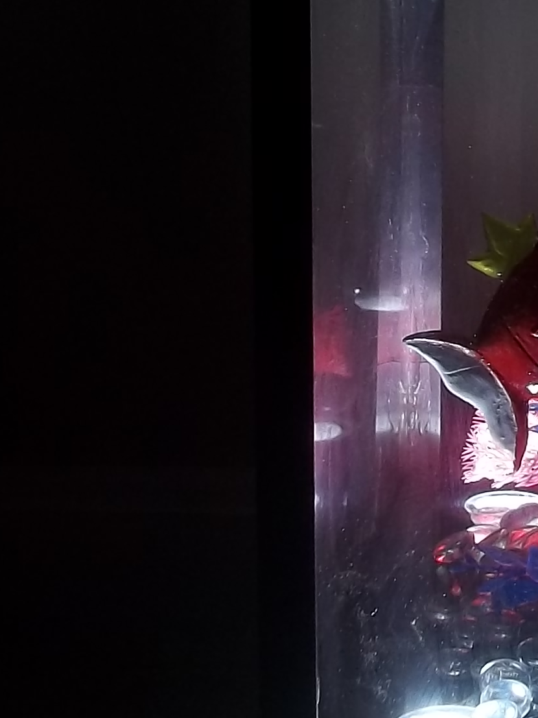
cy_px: -115
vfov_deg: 15.4
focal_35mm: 124
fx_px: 2570
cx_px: 775
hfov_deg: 11.5
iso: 64
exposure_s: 2
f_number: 2.9
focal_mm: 5.7
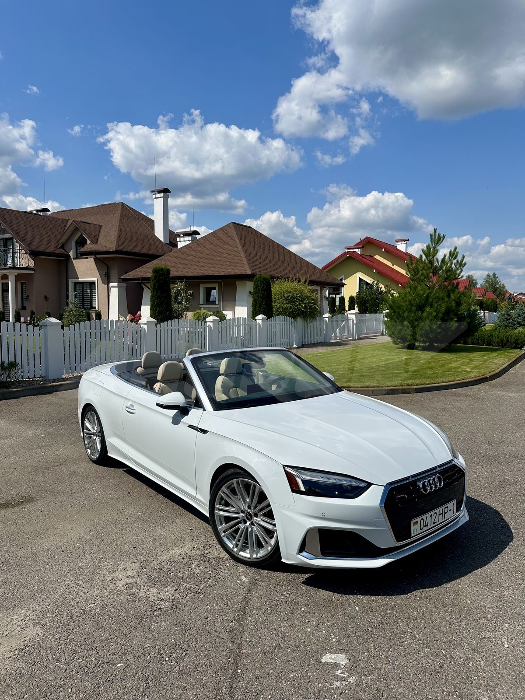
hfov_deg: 56.8
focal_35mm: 24
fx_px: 485
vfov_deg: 71.6
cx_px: 262
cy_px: 350
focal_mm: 6.86
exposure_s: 1/8929
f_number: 1.78
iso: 80
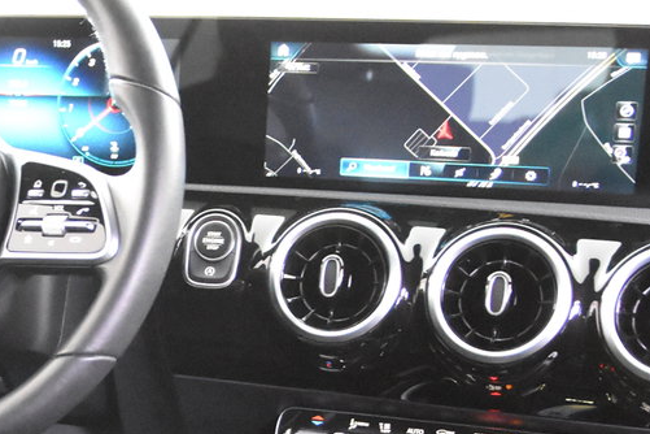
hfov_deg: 21.4
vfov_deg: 14.7
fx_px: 1661
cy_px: 398
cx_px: 5
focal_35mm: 92
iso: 11400
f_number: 3
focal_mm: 24
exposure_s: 1/40
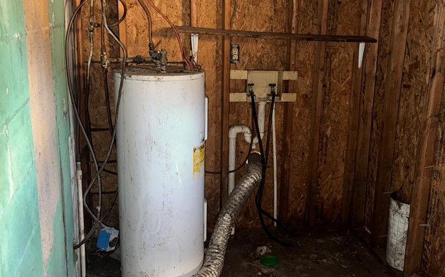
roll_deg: -3.6
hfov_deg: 51.0
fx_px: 461
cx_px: 282
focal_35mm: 38
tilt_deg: -14.2
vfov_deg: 33.5
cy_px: 122
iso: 200
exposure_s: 1/9
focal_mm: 6.76
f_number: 1.78
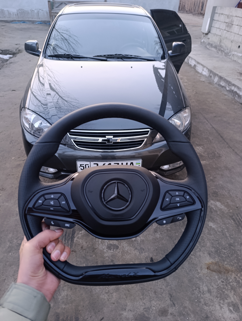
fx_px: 214
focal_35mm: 23
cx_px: 121
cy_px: 160
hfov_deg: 59.0
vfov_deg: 73.8
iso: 1600
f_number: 1.6
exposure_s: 1/25
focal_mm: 6.14
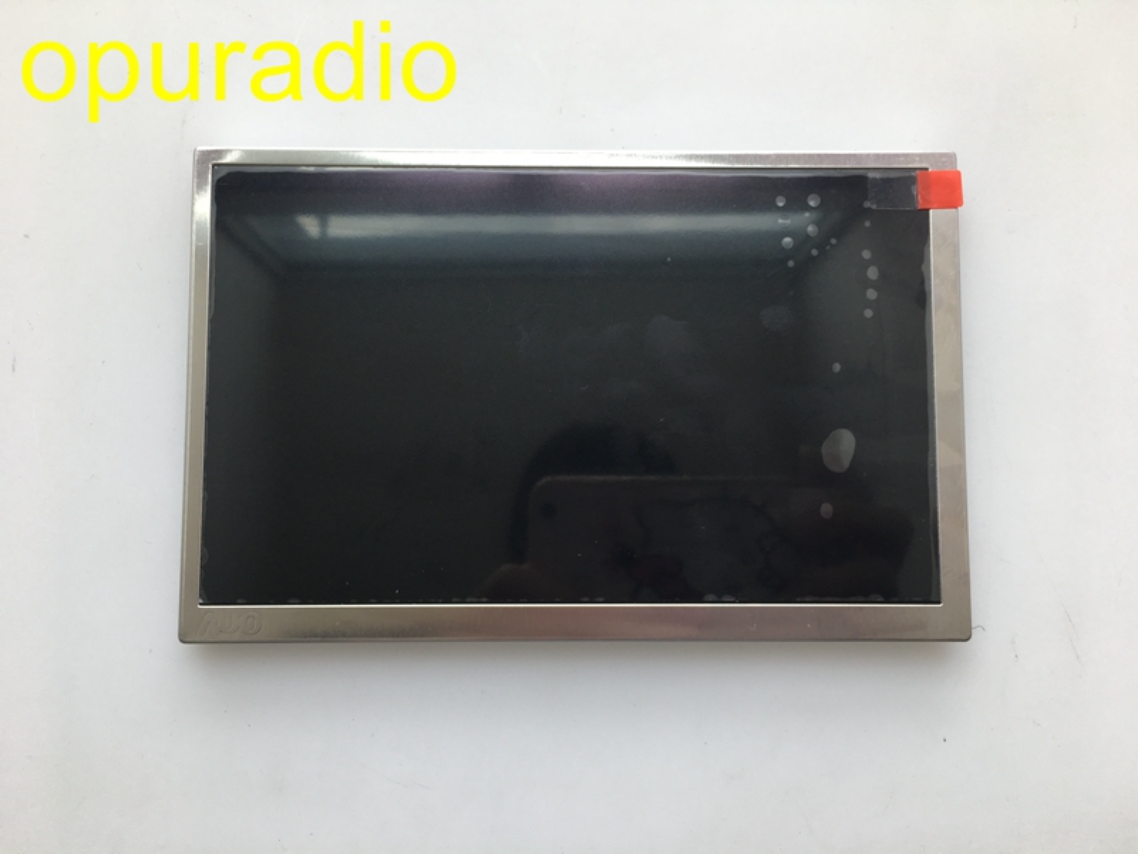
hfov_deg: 61.7
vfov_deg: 48.2
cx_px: 569
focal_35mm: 29
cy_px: 427
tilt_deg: -86.1
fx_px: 953
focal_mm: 4.15
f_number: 2.2
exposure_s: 1/100
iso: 25
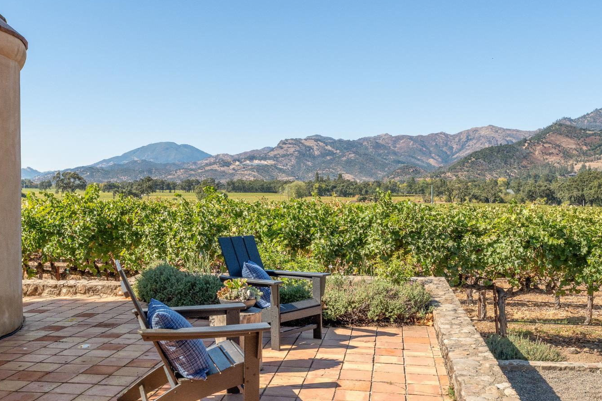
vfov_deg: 35.1
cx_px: 290
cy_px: 198
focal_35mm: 38
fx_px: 635
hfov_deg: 50.7
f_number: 9
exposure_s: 1/1000
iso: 400
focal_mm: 22.8
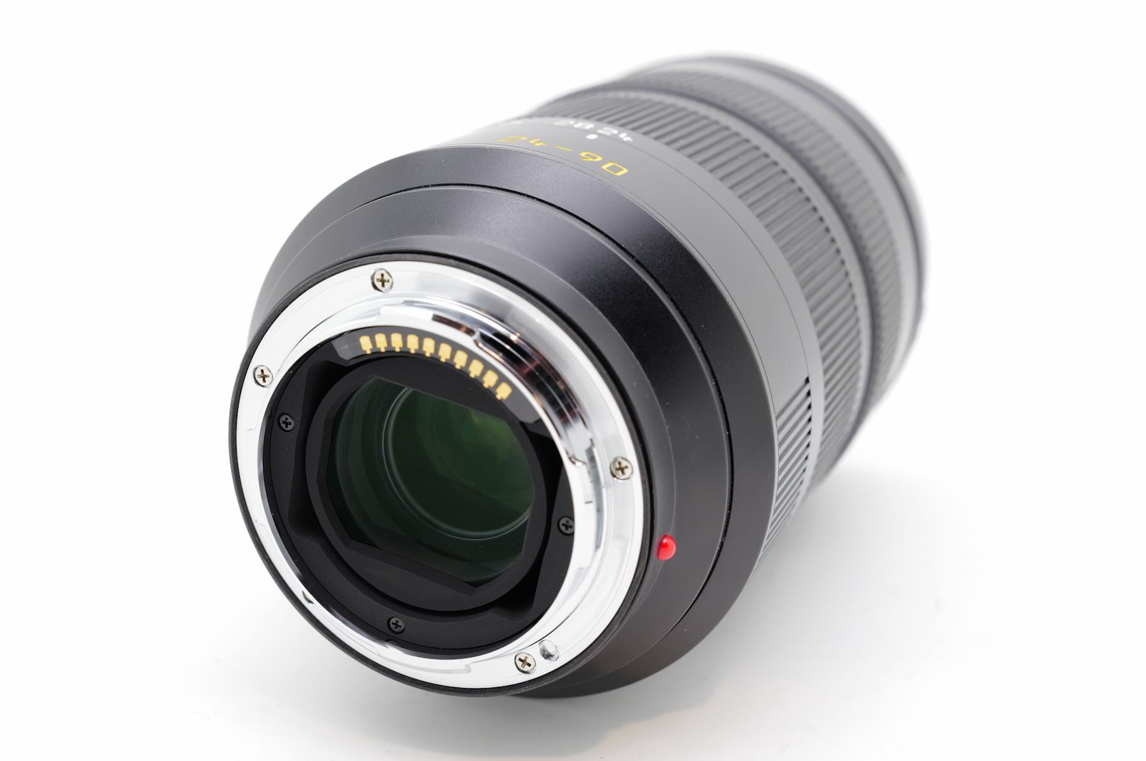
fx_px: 1526
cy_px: 372
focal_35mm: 48
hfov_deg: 41.2
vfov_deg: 28.0
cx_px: 573
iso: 800
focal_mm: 43
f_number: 9
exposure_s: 1/60
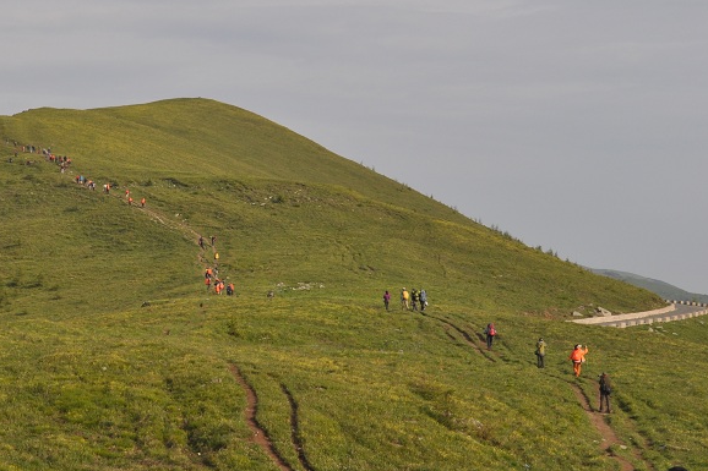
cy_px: 228
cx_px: 104
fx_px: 1966
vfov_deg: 13.7
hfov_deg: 20.1
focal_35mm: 100
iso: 200
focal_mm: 36
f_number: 9
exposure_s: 1/320
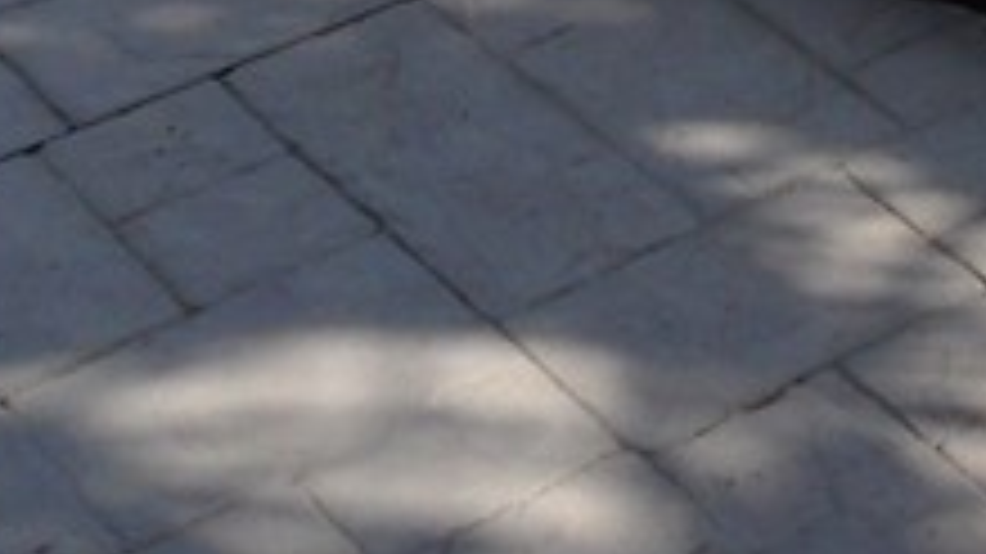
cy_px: -955
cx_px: 1301
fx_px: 3188
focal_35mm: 122
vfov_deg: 8.7
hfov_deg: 16.6
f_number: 4.6
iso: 80
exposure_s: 1/750
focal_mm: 3.9
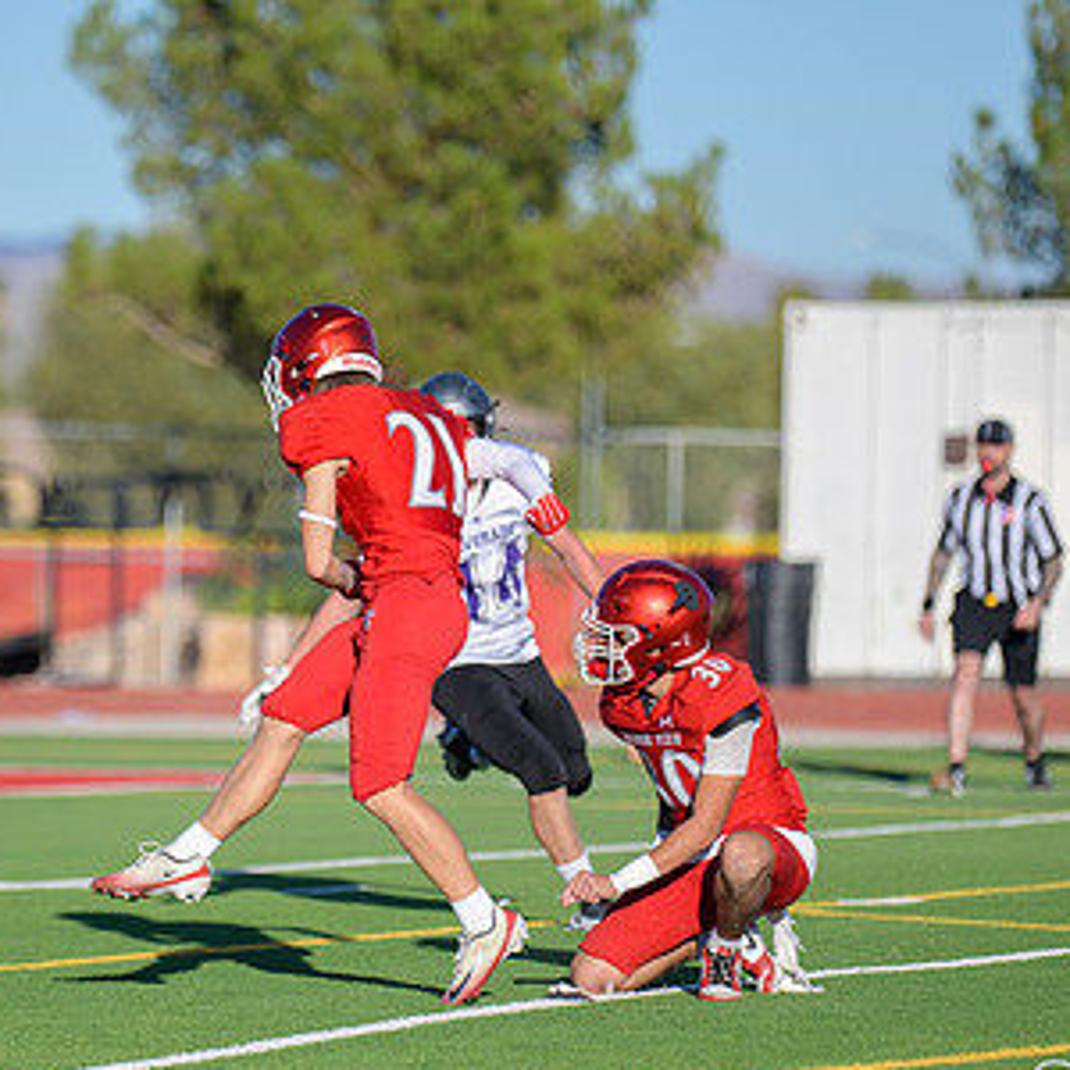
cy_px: 633
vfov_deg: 4.8
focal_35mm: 362
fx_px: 12660
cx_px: 382
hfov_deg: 4.8
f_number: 2.8
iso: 400
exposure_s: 1/6400
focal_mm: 220
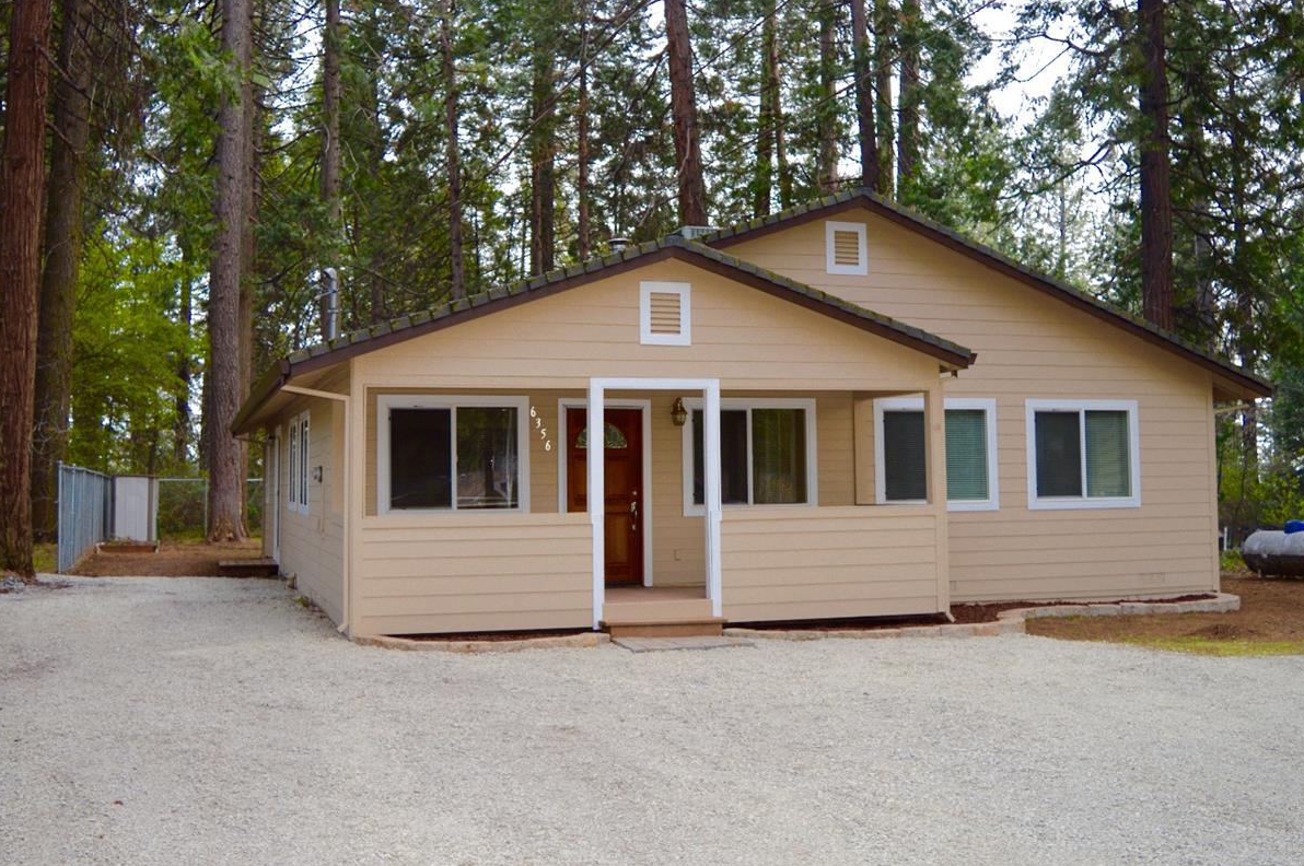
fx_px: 1434
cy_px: 382
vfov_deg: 33.6
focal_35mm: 40
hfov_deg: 48.9
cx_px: 668
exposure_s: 1/125
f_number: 4
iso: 110
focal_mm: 21
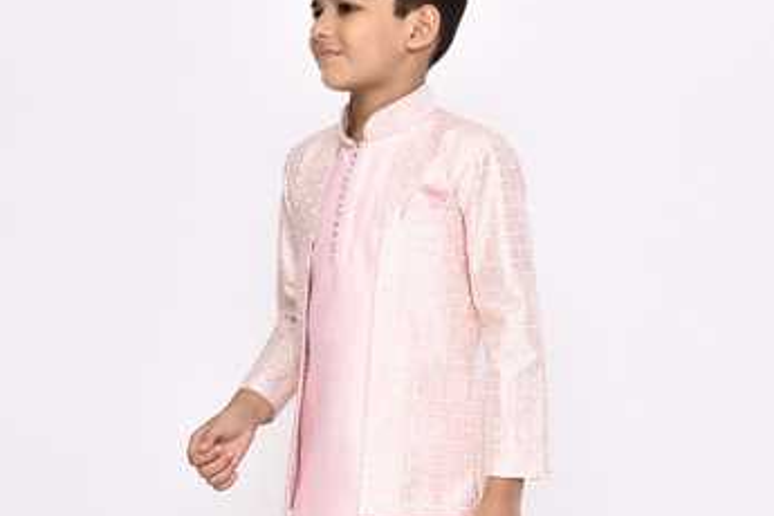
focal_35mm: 76
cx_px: 390
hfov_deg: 26.7
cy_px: 468
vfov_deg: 17.7
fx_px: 1634
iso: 160
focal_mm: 50
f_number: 8
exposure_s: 1/160
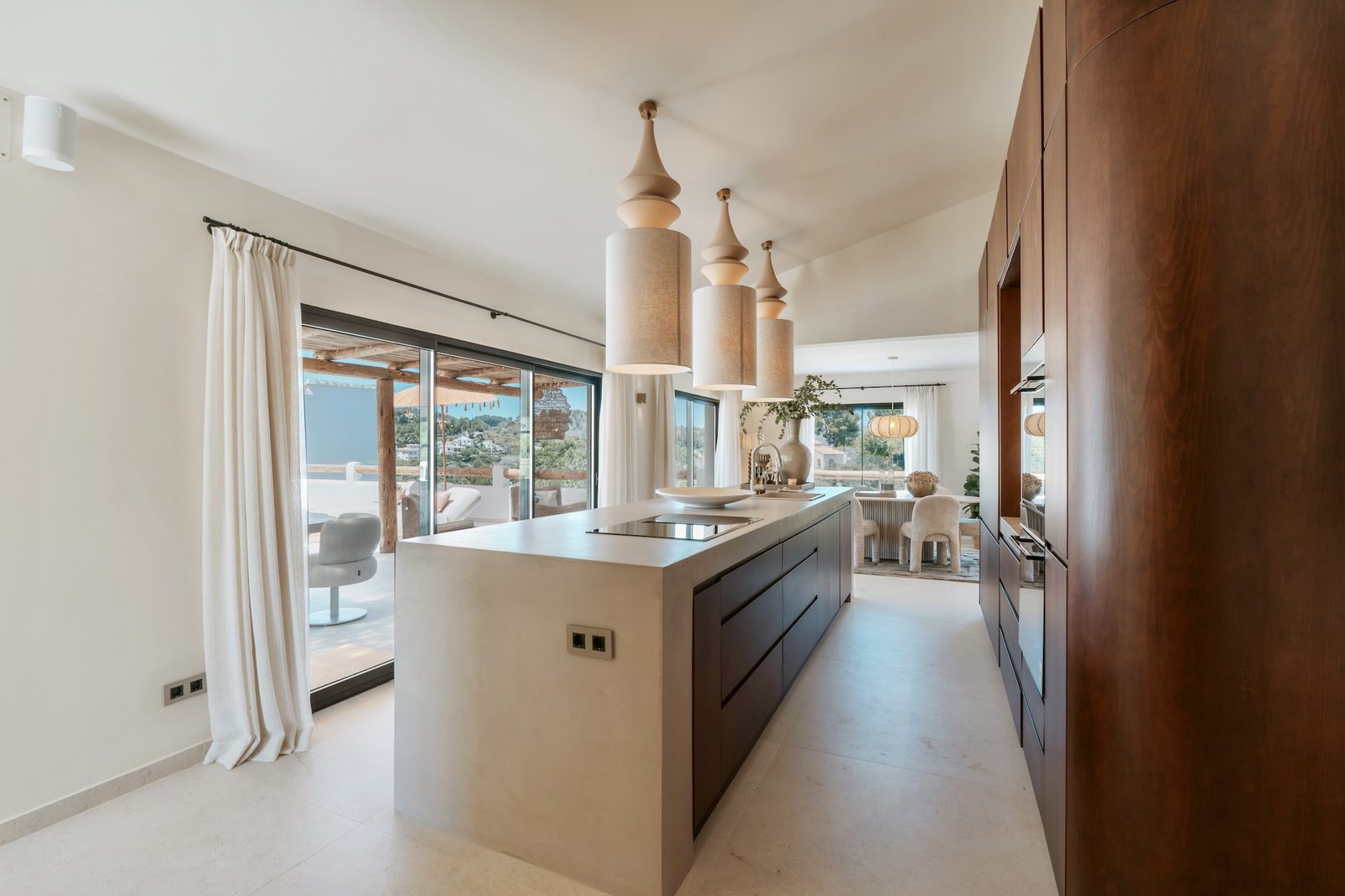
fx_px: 616
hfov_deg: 95.0
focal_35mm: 16
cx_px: 672
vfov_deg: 72.1
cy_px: 448
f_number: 13
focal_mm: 16.5
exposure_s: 1/50
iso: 80
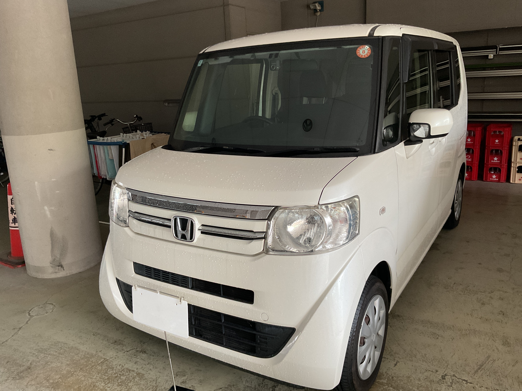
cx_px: 261
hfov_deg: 61.7
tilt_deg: -16.1
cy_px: 196
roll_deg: +1.6
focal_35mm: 29
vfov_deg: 48.2
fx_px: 437
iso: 125
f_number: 1.8
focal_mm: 3
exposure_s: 1/50
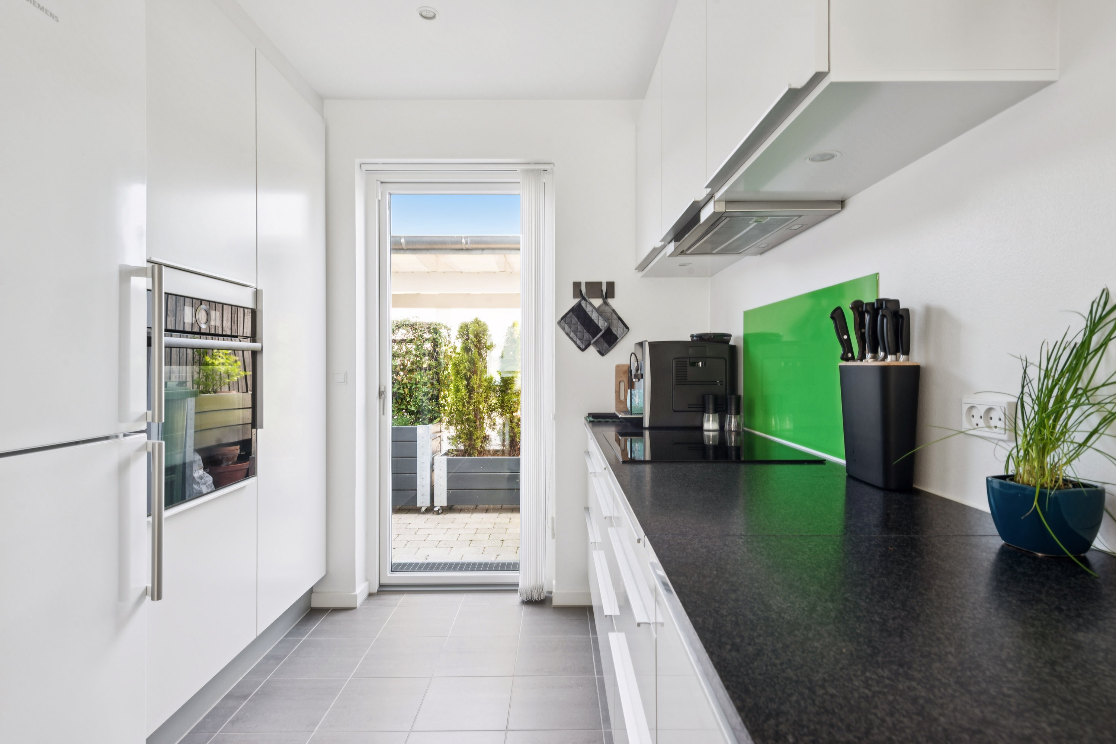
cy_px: 372
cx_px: 558
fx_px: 558
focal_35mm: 18
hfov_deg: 90.0
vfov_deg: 67.4
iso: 200
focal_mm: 18
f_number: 10
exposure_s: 1/10
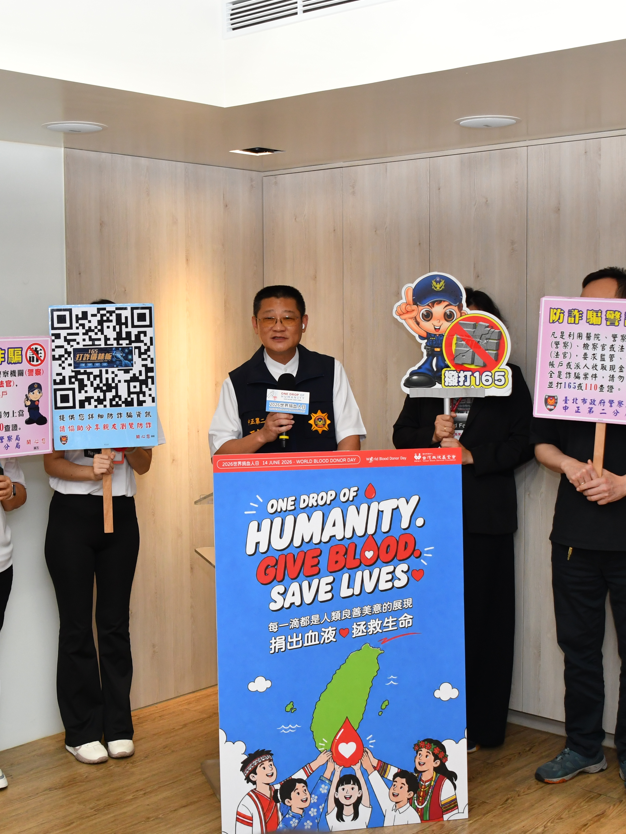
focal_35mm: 48
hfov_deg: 30.3
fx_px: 1158
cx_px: 312
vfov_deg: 39.7
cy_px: 419
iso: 800
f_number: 5.6
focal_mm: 22
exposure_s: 1/60
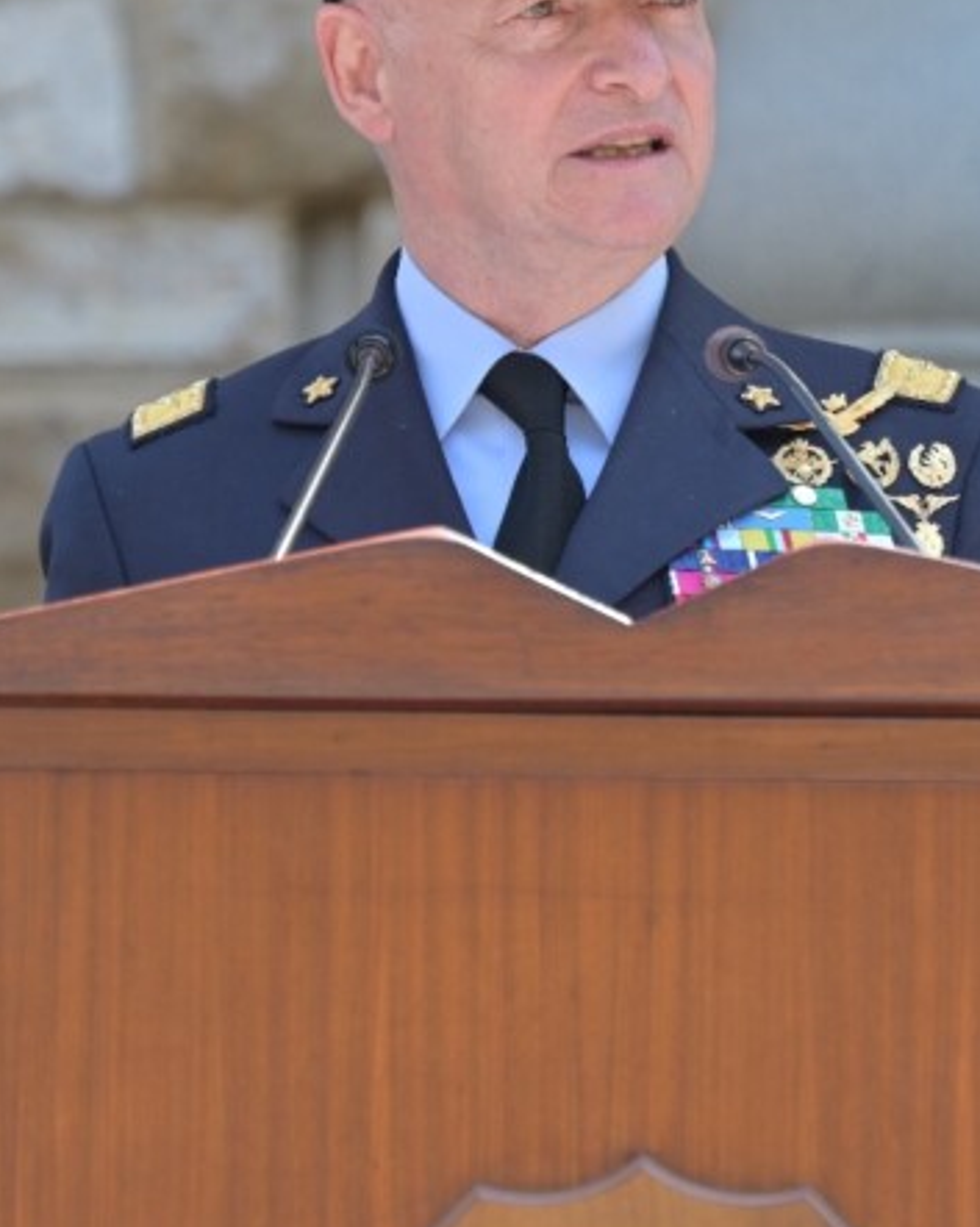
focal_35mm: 337
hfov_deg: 4.6
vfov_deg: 5.7
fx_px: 12231
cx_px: 783
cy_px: 337
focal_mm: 155
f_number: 6.3
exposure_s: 1/160
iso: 200
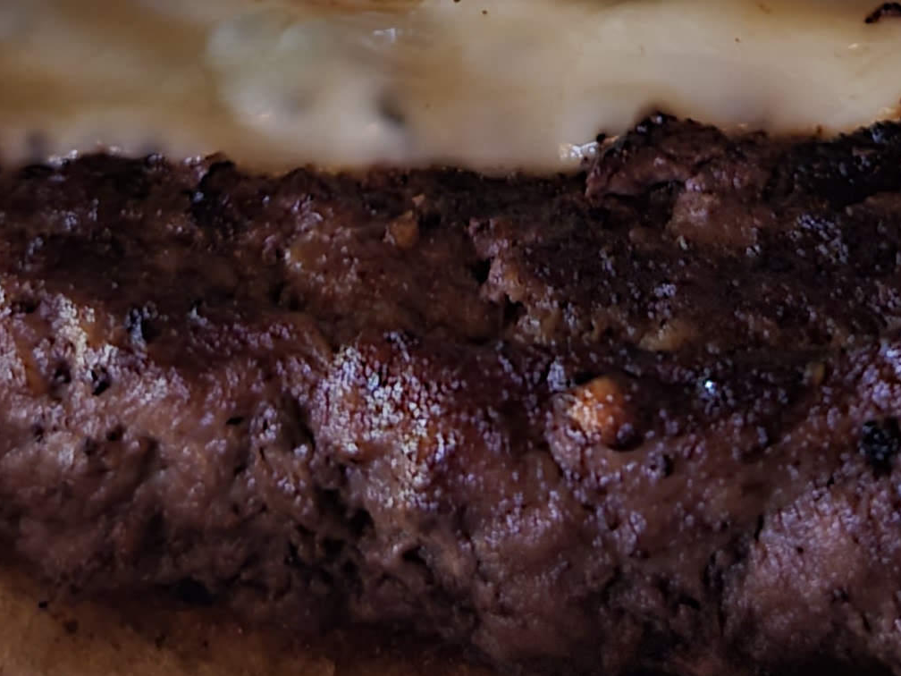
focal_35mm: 104
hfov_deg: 18.9
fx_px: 2707
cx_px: 526
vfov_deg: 13.6
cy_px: -265
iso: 320
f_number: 1.8
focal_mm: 5.4
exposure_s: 1/15
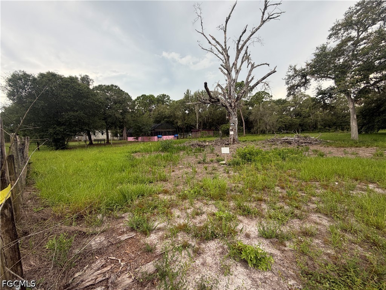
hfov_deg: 102.1
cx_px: 193
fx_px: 156
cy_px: 145
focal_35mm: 14
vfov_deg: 85.7
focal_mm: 2.22
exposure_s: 1/191
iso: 40
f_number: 2.2
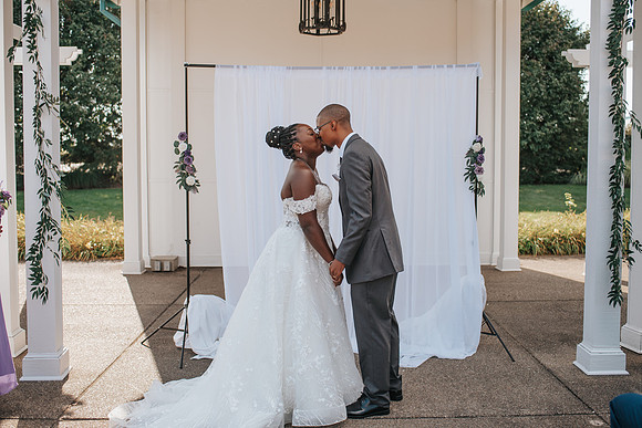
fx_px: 716
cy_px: 189
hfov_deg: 48.3
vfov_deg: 33.3
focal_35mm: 40
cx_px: 331
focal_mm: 35
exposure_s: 1/1250
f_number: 2.8
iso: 100
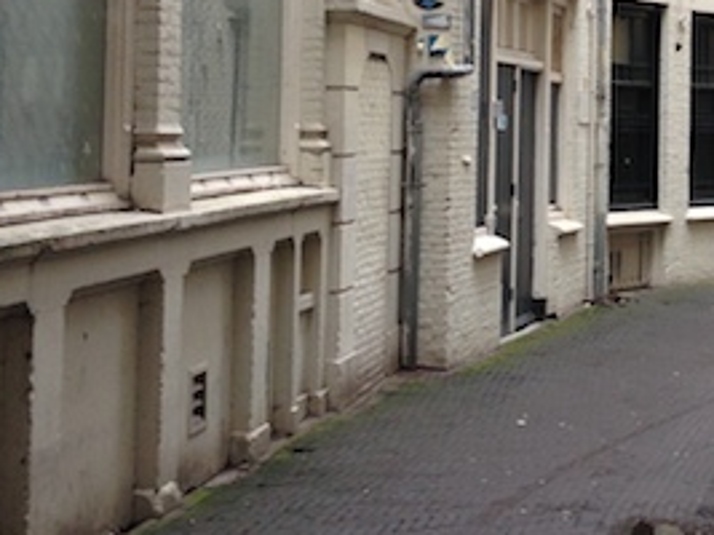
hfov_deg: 19.0
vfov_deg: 14.8
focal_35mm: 99
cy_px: 80
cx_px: 784
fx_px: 2041
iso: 50
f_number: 2.4
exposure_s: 1/24
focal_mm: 4.12
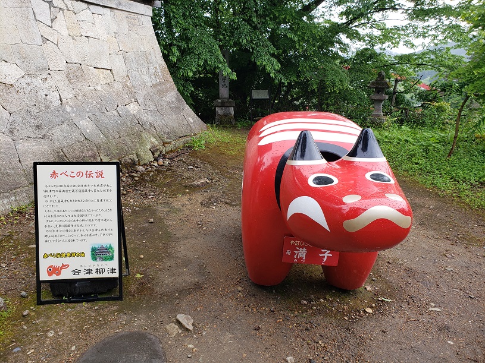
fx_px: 364
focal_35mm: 26
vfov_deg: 53.1
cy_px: 182
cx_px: 242
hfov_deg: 67.3
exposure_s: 1/100
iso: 50
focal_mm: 4.3
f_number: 2.4
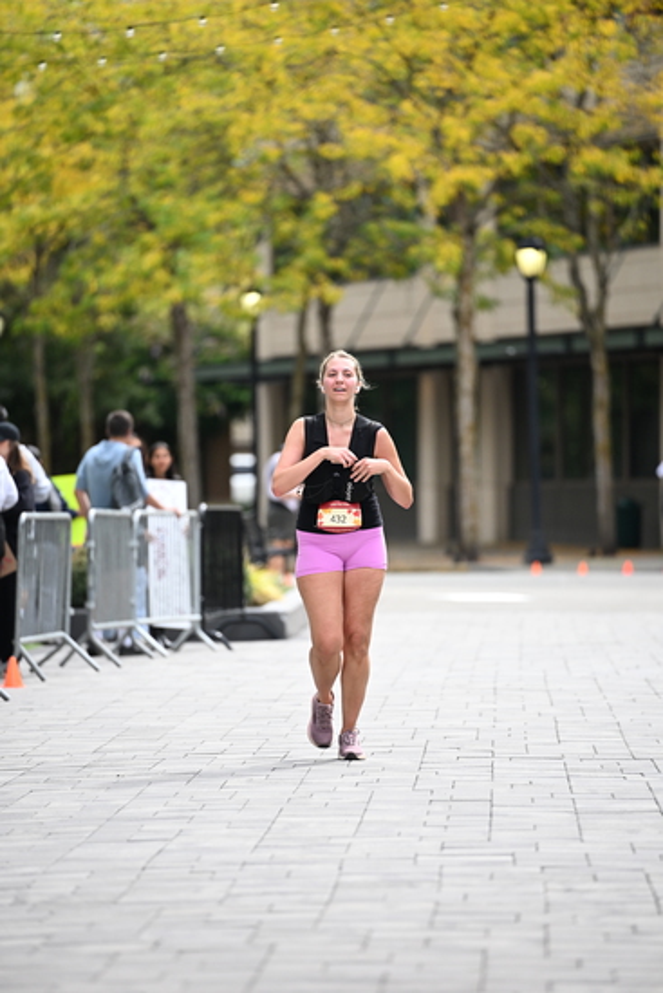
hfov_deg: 6.9
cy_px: 496
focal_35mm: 200
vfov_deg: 10.3
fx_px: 5521
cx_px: 332
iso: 640
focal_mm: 200
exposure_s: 1/2500
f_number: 2.8
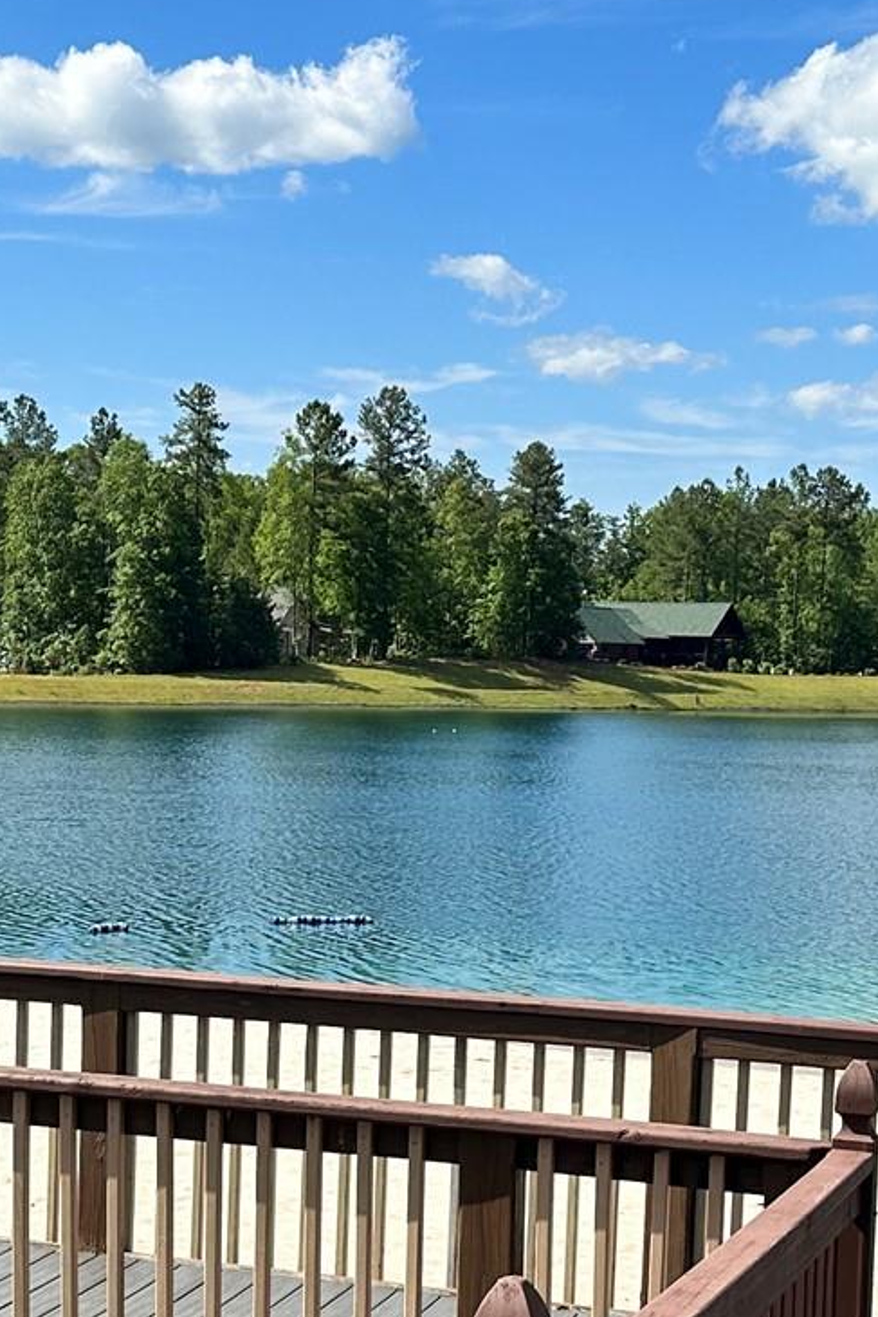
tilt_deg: -6.3
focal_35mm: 70
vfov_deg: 28.6
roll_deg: -1.9
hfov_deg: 19.4
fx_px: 2559
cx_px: 337
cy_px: 926
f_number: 1.78
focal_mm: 6.86
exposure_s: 1/5000
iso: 80
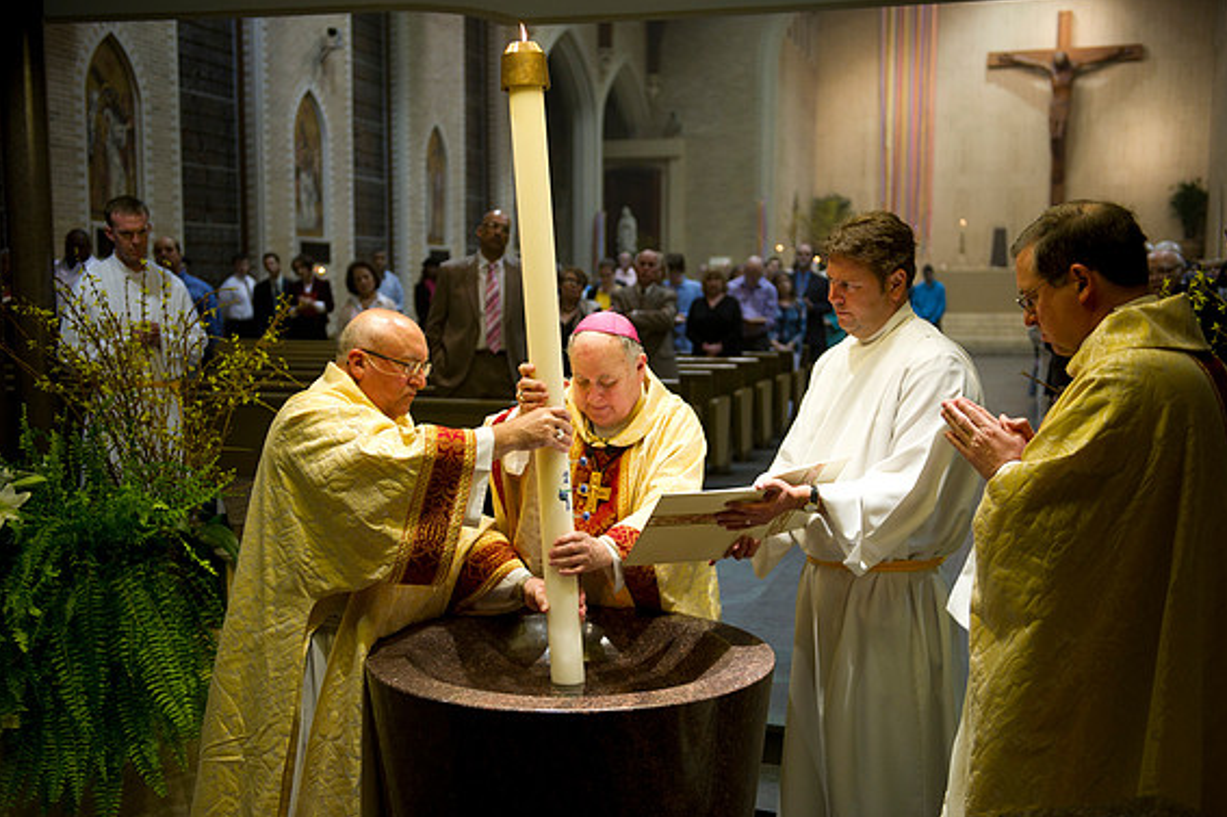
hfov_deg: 45.4
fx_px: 1465
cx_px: 609
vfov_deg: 31.2
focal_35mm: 43
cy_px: 412
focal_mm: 42
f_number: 2.8
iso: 2000
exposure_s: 1/200
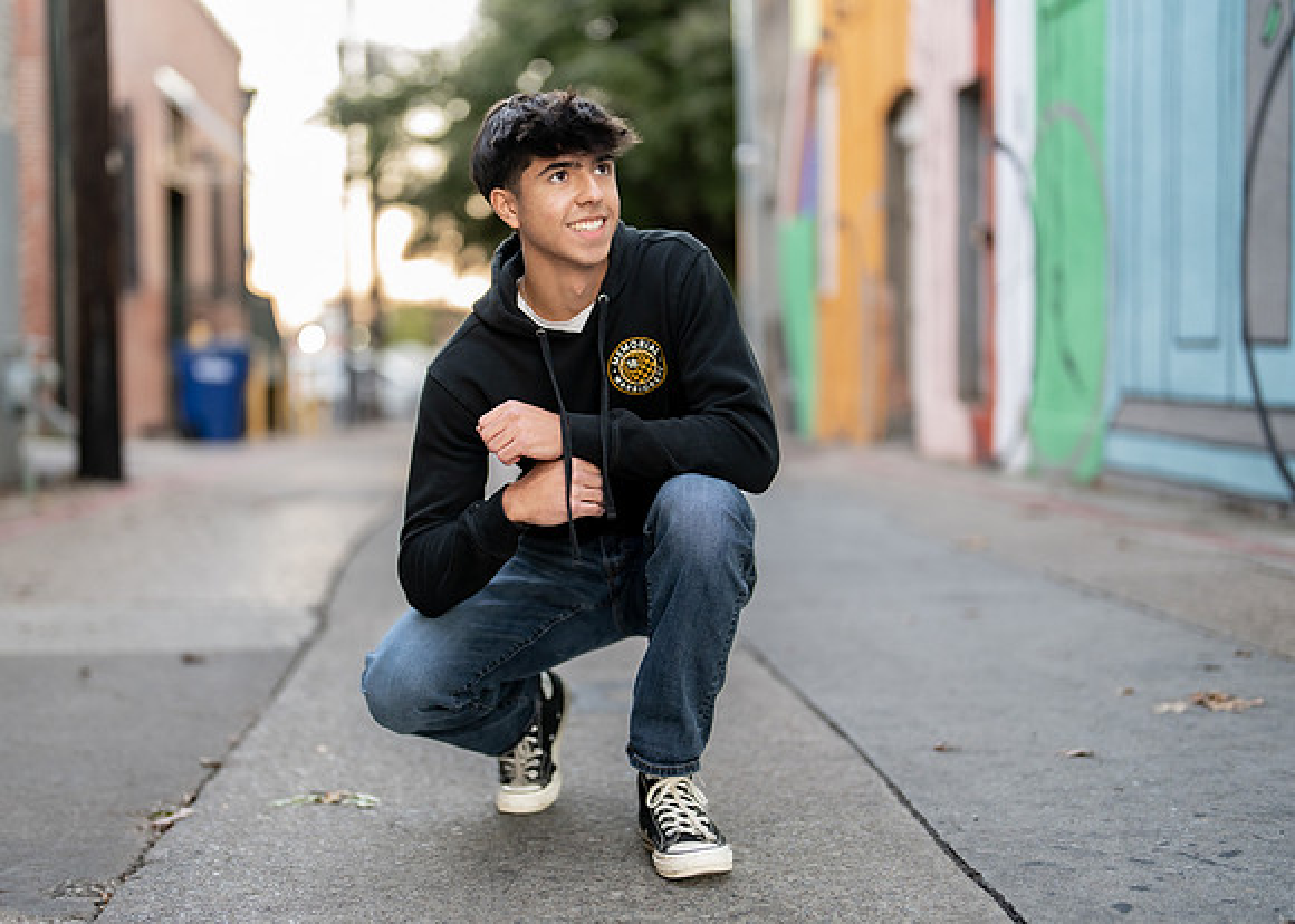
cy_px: 492
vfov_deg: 25.2
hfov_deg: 34.7
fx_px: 2068
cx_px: 553
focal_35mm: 56
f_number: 1.2
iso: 500
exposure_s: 1/320
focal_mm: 50
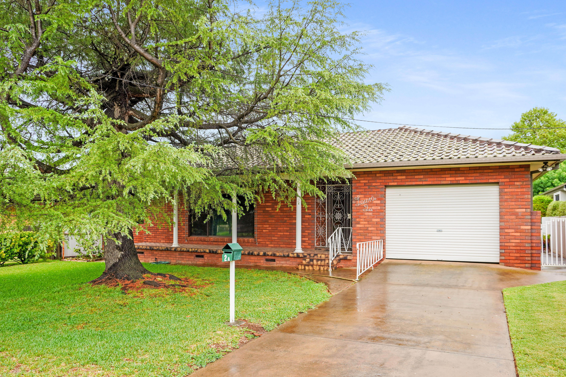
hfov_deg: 67.4
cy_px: 198
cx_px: 273
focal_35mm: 27
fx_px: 424
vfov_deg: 47.9
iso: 100
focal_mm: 16
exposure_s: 1/60
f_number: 4.5
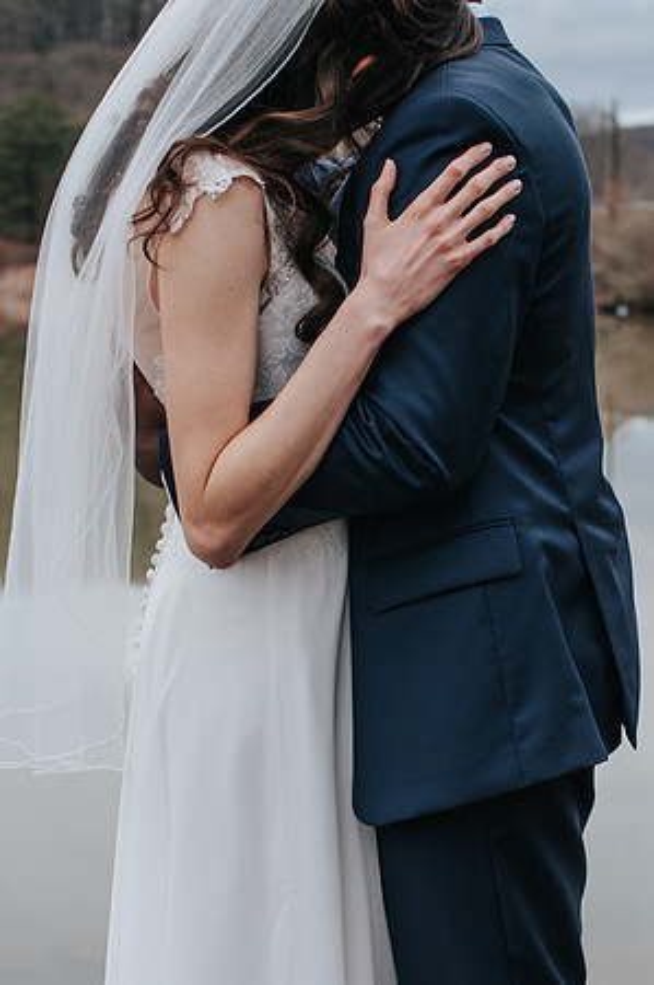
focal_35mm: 74
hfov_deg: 18.2
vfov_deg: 27.1
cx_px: 488
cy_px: 692
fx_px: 2023
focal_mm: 35
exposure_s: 1/200
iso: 200
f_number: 3.2
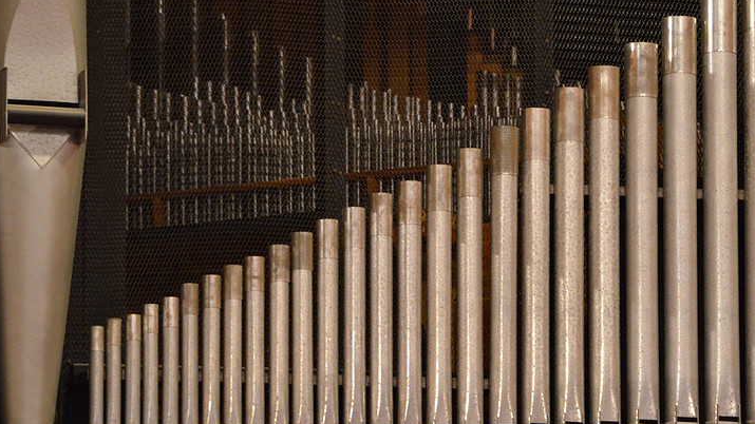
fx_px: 7483
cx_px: 501
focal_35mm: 374
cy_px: 228
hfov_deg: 5.8
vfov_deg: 3.2
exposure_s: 1/20
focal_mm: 155
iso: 3200
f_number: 5
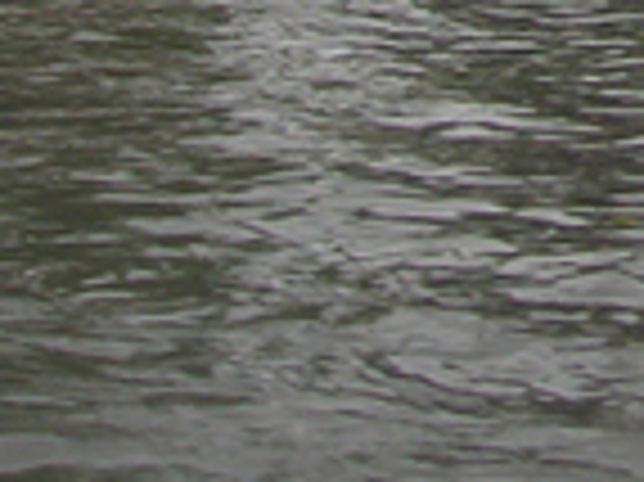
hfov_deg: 12.7
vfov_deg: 9.6
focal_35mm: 143
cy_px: -502
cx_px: 1126
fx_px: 2658
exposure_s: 1/154
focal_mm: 5.7
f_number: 4.9
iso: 50
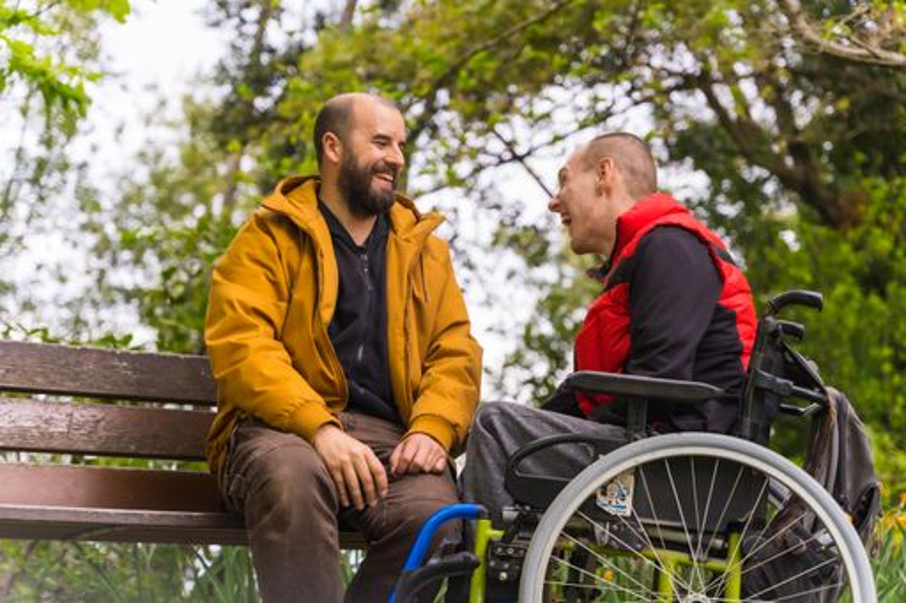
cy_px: 302
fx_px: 1623
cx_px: 453
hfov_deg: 31.2
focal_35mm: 64
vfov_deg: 21.1
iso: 200
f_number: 2.8
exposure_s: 1/160
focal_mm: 64.5
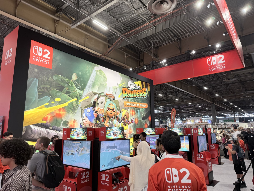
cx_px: 127
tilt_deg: +10.9
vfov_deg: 56.8
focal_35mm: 24
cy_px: 96
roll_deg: +0.3
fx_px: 176
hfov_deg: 71.6
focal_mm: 6.76
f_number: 1.78
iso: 80
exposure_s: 1/100
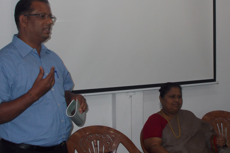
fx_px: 415
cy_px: 44
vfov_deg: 20.8
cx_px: 135
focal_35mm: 65
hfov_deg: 30.9
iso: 200
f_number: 4.2
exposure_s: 1/30
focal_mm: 7.9
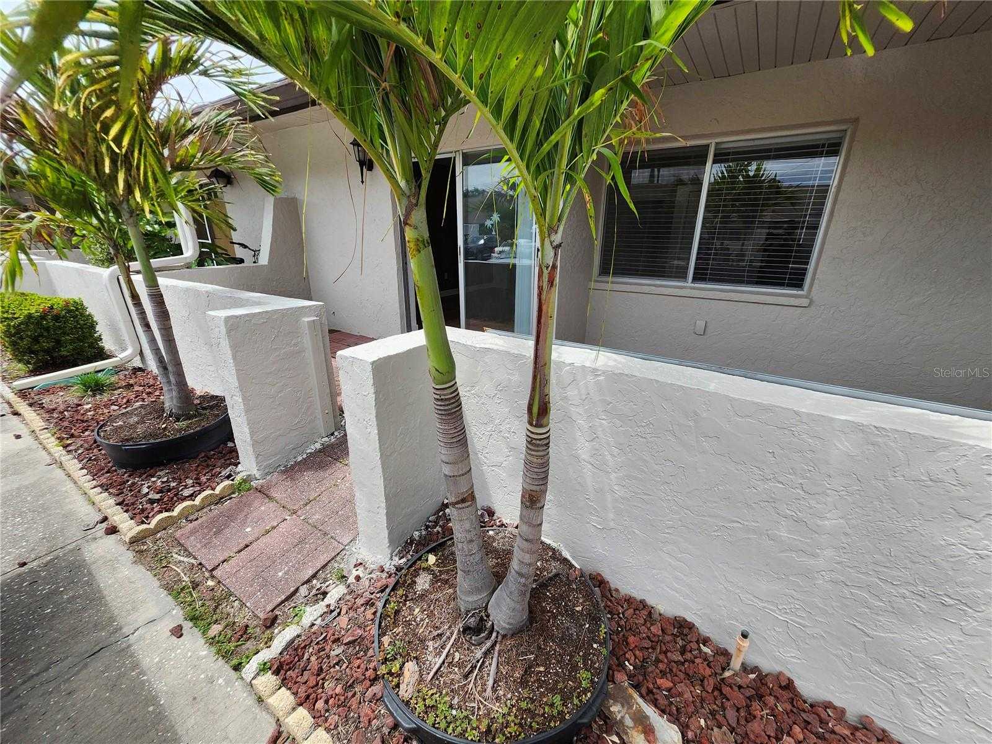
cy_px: 372
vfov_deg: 89.9
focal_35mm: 13
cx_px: 496
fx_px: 373
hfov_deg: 106.2
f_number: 2.2
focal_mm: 1.74
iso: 40
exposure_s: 1/1114
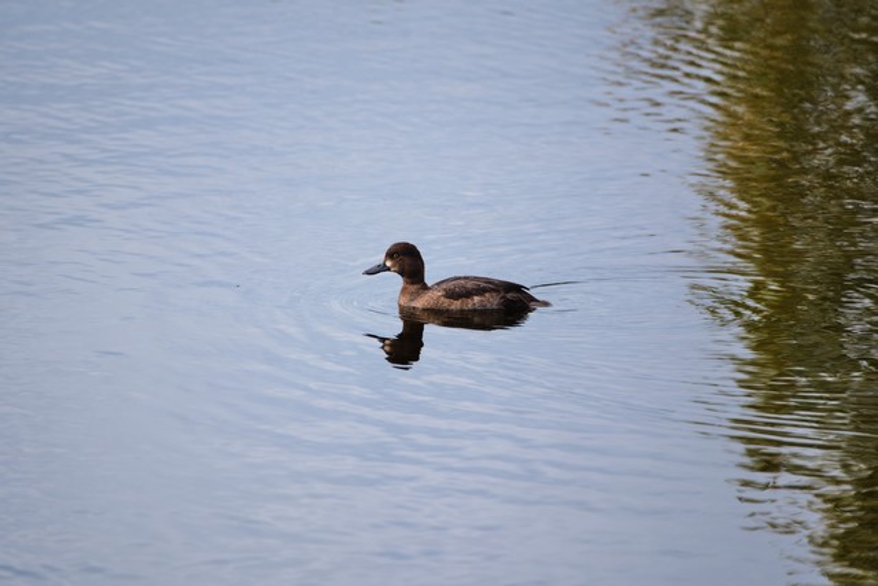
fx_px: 14636
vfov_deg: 2.3
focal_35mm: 600
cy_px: 293
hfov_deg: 3.4
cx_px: 439
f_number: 4.5
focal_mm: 400
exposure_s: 1/640
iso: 200
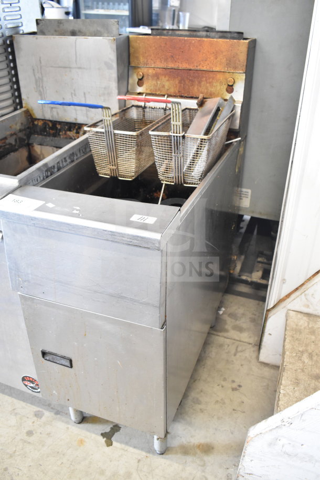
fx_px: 420
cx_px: 160
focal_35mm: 32
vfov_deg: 59.5
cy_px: 240
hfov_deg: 41.7
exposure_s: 1/30
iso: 2000
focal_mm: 21
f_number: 3.8
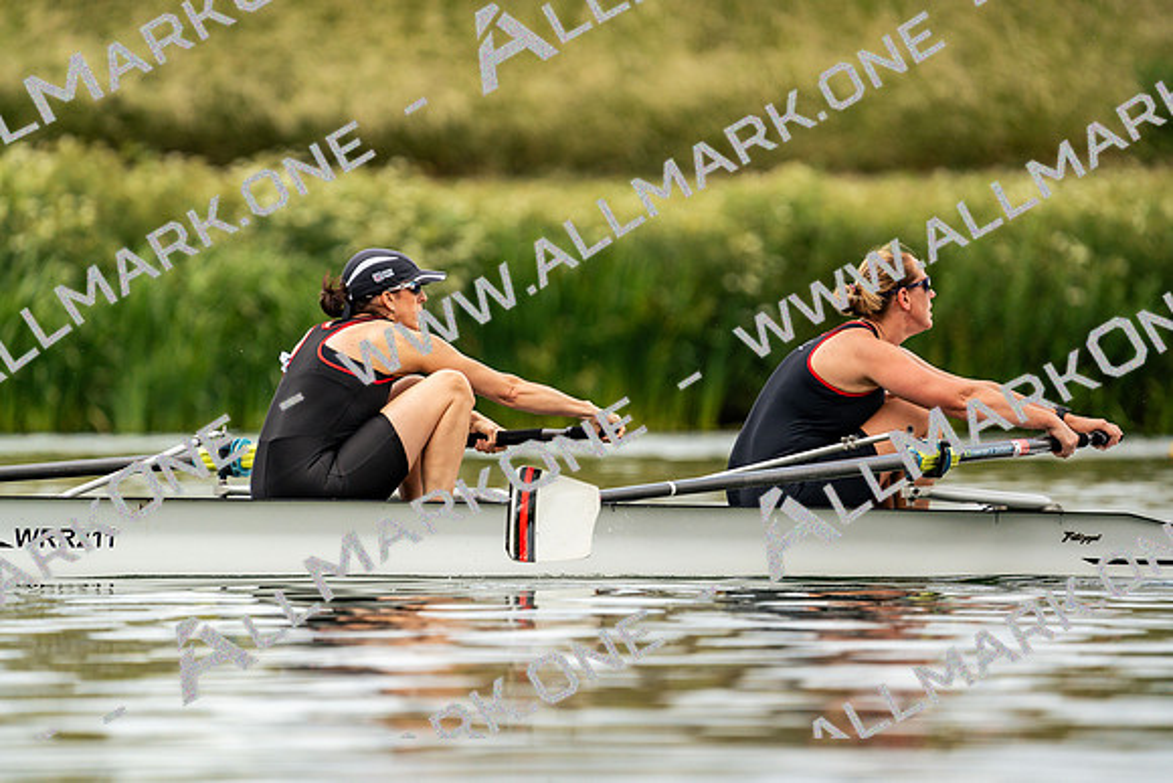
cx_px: 586
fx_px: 19358
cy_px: 392
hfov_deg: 3.5
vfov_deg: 2.3
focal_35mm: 594
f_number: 6.3
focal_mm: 594
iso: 500
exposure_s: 1/2000
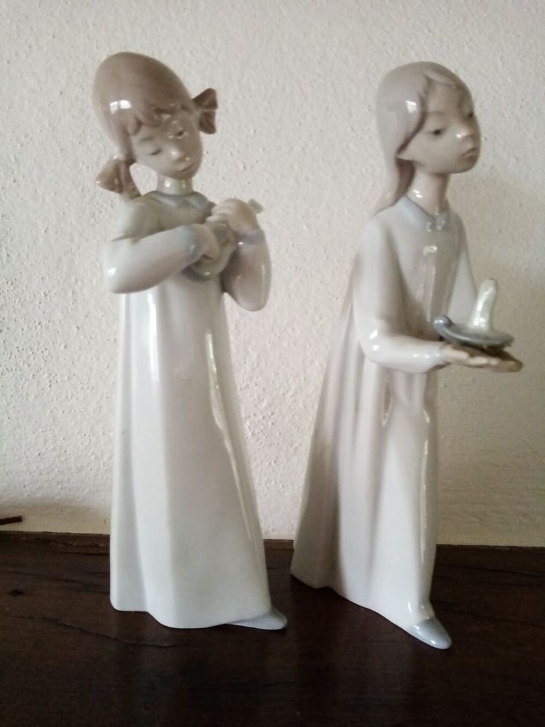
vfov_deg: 67.3
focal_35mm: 26
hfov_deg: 53.1
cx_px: 272
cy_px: 364
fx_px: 546
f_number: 1.8
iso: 829
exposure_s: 1/20
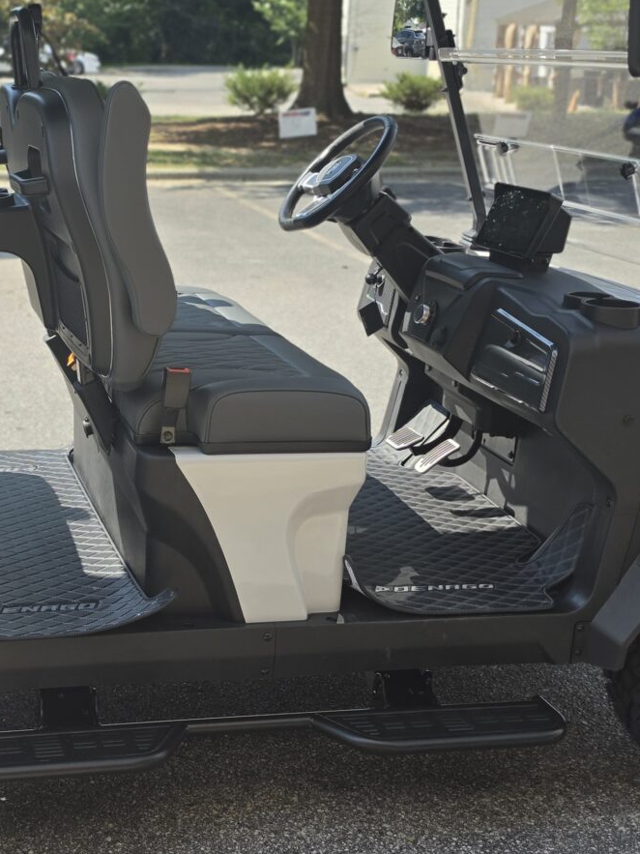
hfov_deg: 28.6
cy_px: 353
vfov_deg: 38.1
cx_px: 151
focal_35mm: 50
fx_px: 1233
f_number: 1.4
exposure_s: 1/3309
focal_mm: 6.5
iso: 64
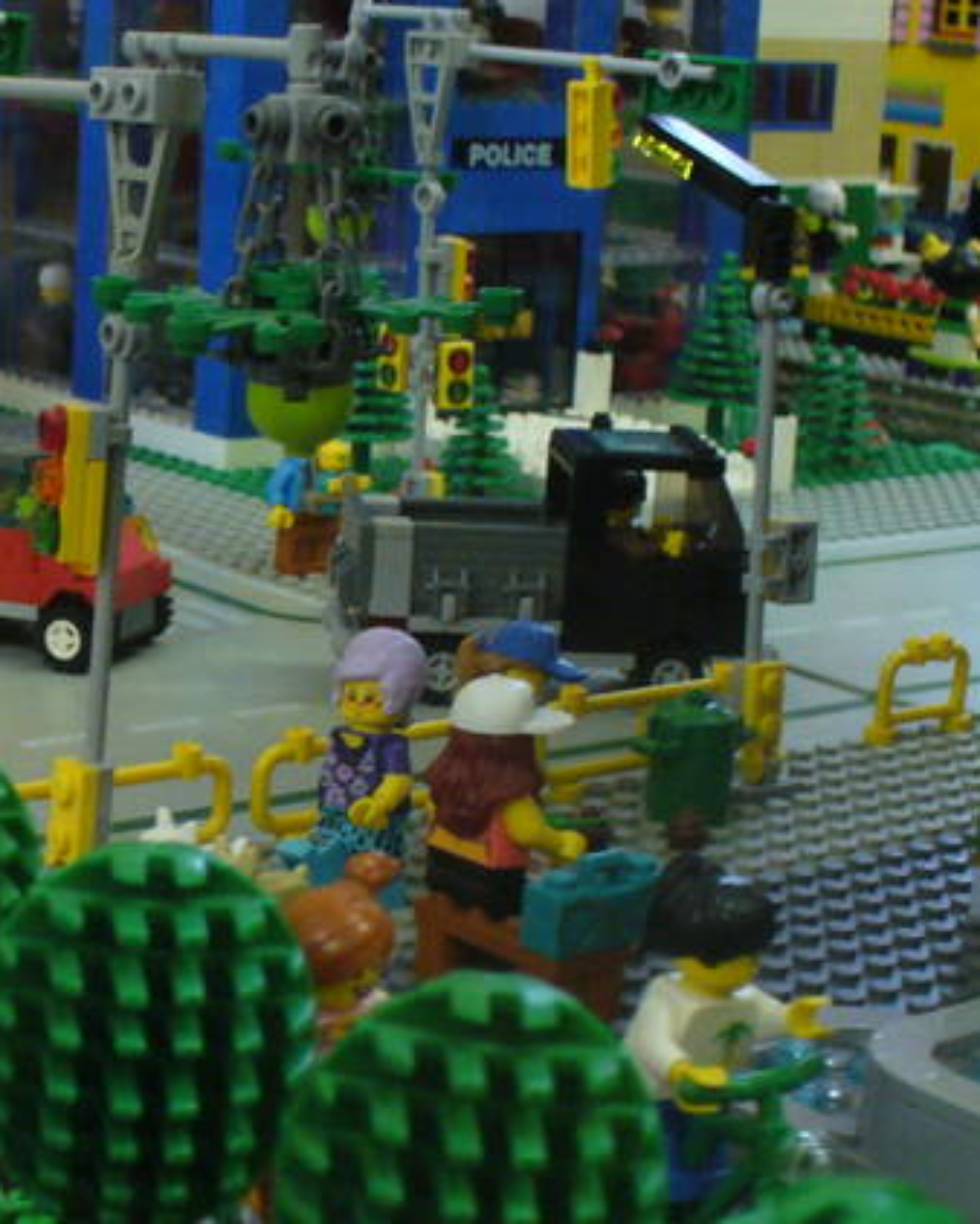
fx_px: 2790
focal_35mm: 77
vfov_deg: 24.7
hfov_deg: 19.5
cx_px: 72
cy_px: 695
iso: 200
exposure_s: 1/8
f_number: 2.8
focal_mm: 6.1
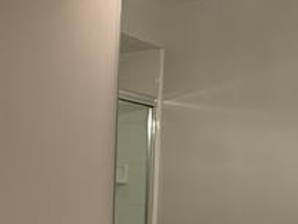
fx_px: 594
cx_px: 85
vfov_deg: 20.0
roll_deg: -1.0
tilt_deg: -7.5
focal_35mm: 69
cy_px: 271
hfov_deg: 27.9
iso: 160
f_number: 2.2
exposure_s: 1/120
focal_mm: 2.22
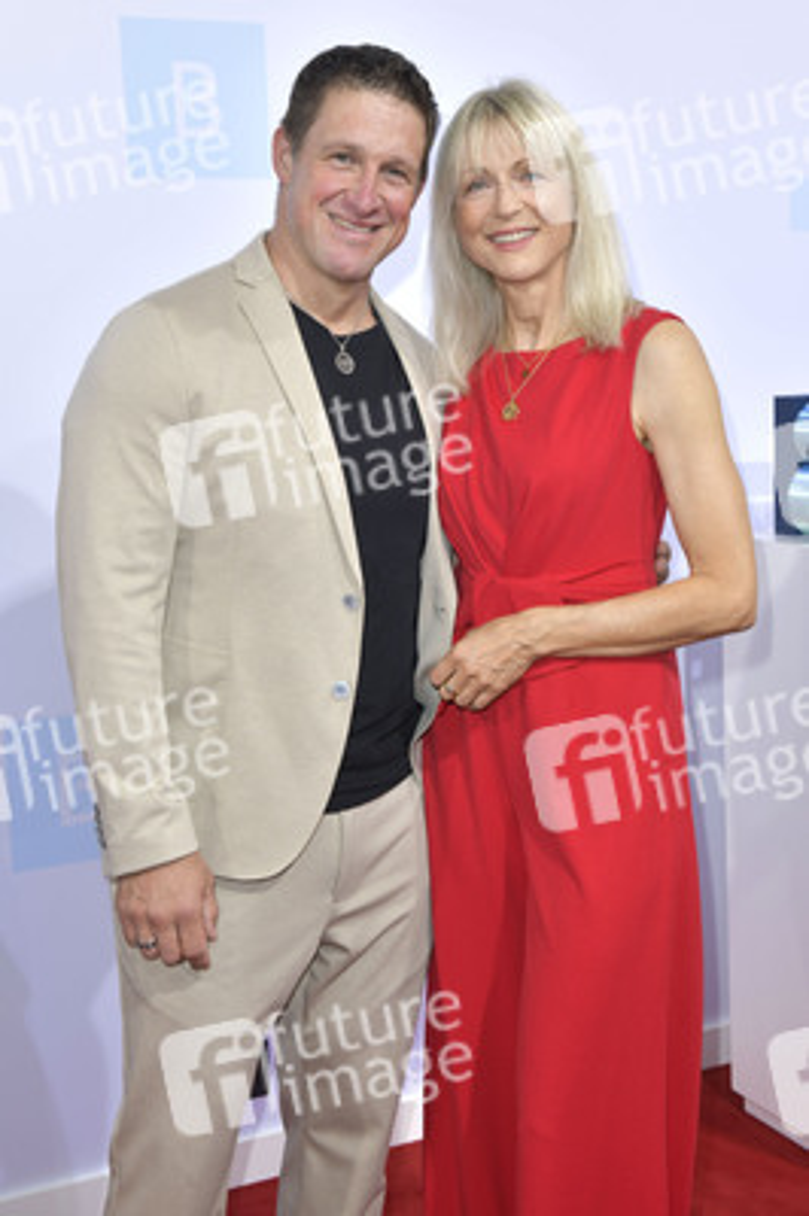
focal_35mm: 52
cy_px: 608
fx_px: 1756
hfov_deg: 25.9
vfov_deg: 38.2
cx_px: 404
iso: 320
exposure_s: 1/160
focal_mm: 52
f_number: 7.1
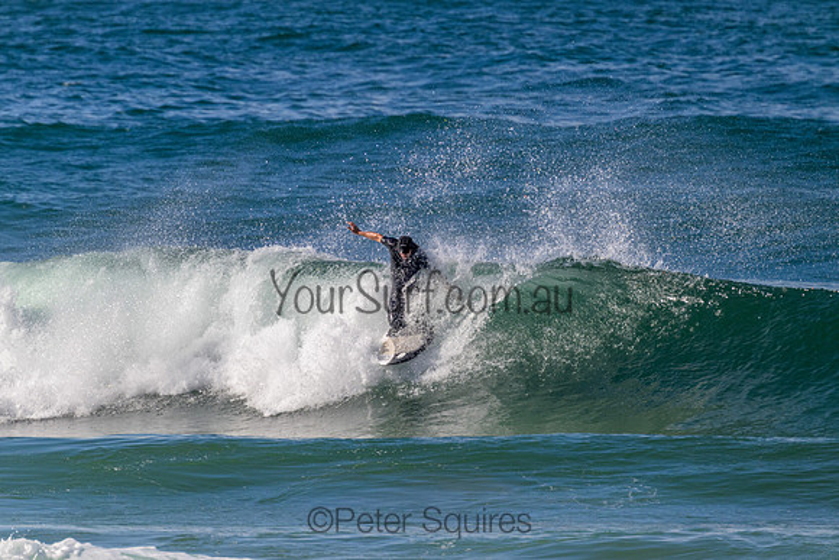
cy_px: 280
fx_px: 18648
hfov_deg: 2.6
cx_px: 420
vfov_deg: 1.7
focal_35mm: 800
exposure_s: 1/2000
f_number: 11
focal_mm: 800
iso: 1100
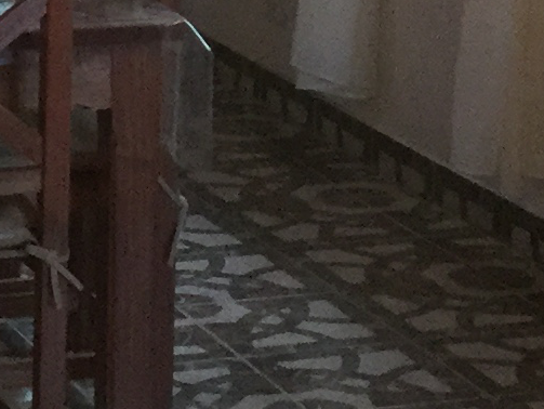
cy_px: -431
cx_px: 249
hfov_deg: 9.8
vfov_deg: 7.1
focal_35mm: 201
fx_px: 3161
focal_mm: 3.3
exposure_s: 1/33
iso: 64
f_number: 2.4
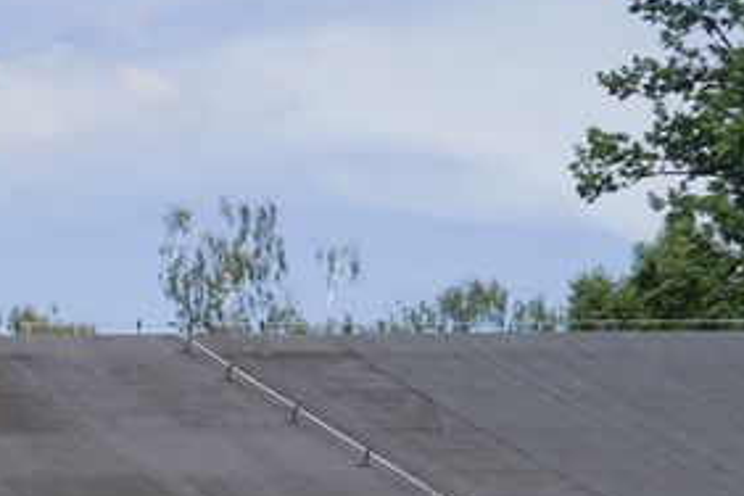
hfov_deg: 9.6
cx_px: -1446
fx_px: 3513
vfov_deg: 7.8
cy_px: 900
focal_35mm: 170
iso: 100
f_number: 20
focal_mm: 24
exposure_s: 1/100
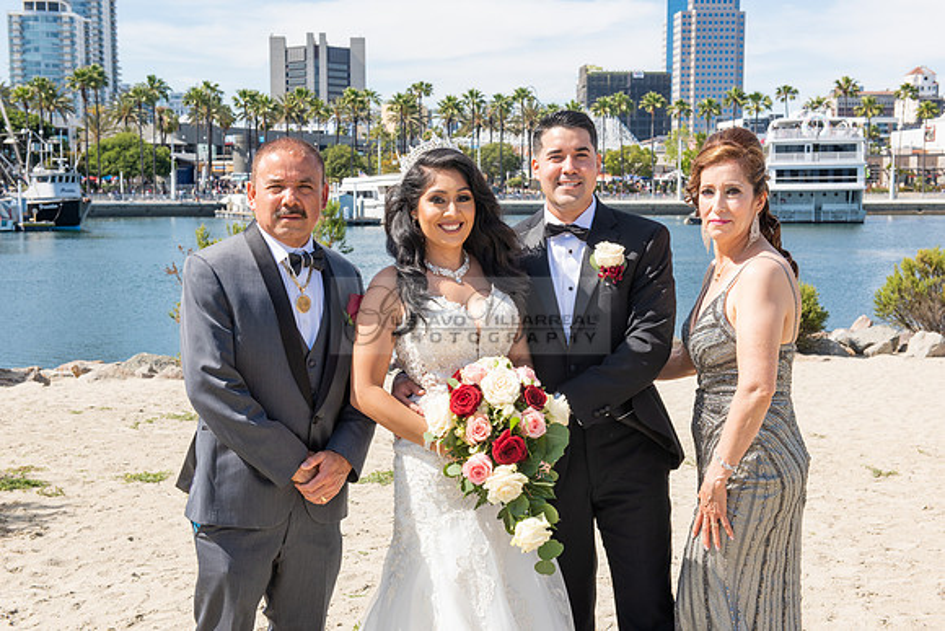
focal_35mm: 52
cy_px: 316
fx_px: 1365
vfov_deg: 26.0
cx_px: 472
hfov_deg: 38.2
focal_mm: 52
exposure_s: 1/200
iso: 200
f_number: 11
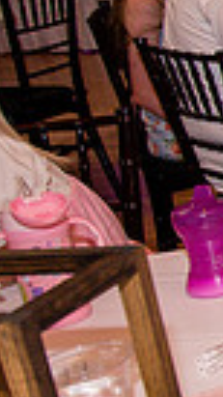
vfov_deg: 20.5
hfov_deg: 7.4
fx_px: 1094
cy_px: 170
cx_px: 946
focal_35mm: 104
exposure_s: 1/250
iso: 1250
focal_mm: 20
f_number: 5
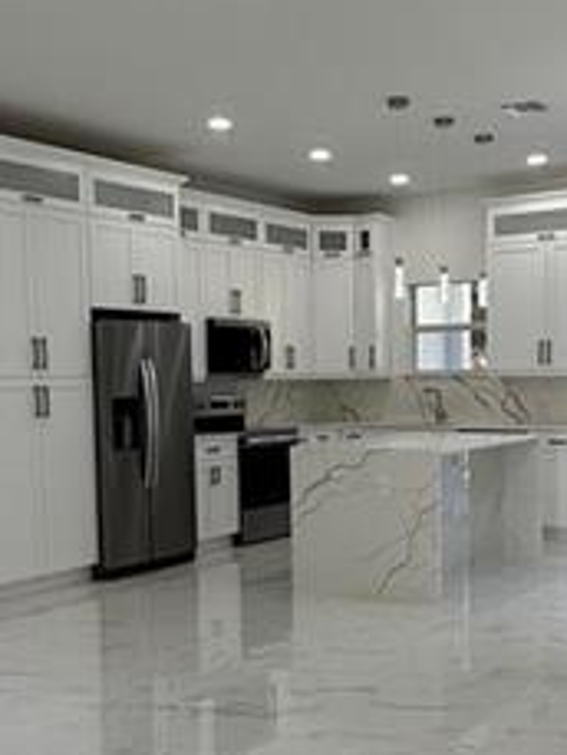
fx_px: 1026
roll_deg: +0.0
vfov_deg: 40.2
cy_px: 462
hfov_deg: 30.9
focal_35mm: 47
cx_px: 290
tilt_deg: -2.6
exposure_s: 1/132
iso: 64
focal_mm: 2.22
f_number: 2.2
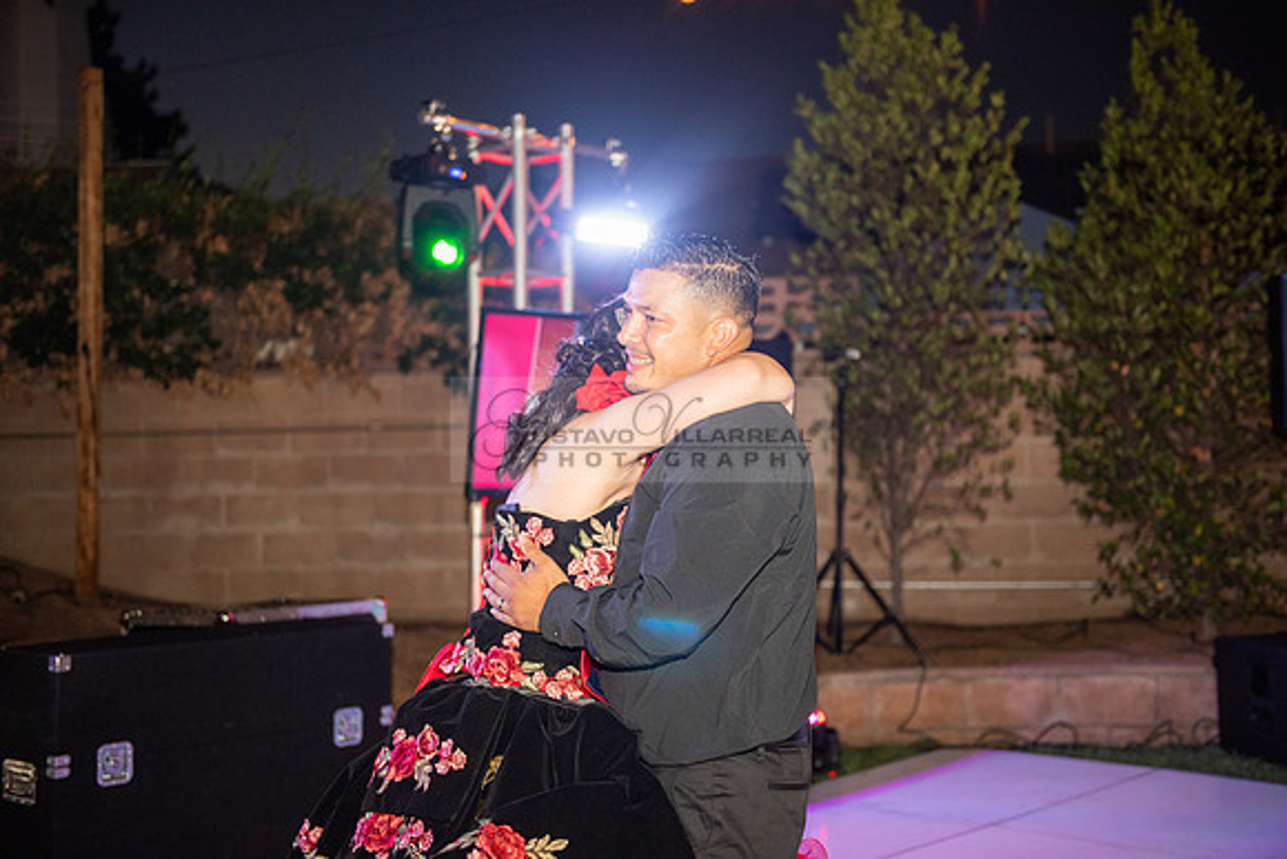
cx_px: 644
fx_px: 1788
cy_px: 430
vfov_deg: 27.0
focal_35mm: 50
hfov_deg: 39.6
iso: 1600
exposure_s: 1/200
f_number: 2.8
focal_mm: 50
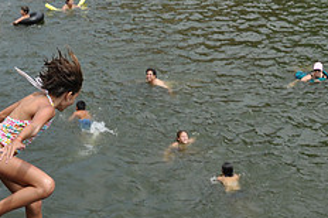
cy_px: 124
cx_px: 81
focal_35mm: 90
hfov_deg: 22.4
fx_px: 819
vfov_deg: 15.1
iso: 200
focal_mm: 24
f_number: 8
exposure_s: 1/500
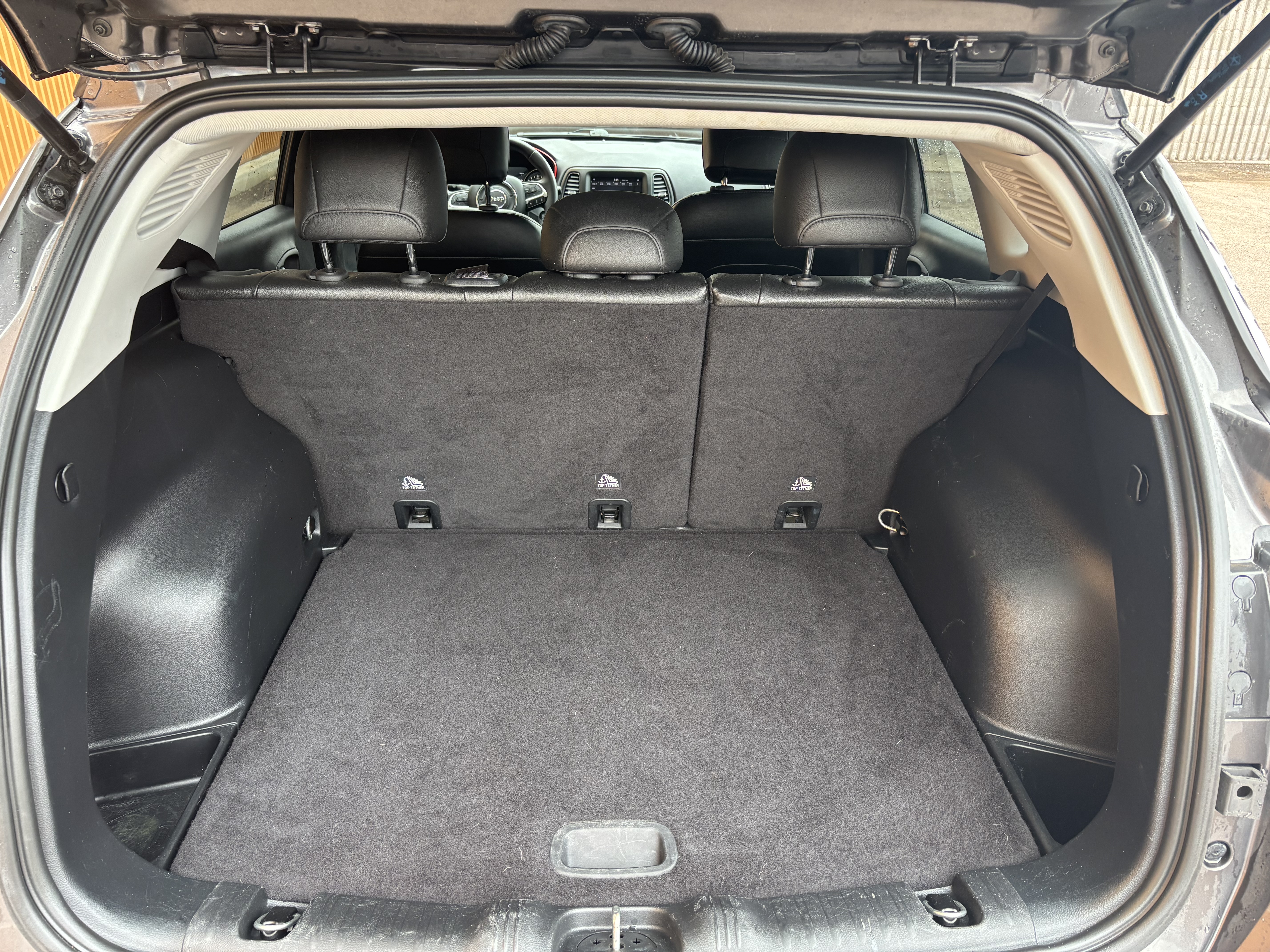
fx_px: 954
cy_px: 476
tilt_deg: -26.1
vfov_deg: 53.1
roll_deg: -0.5
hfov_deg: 67.3
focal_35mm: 26
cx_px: 635
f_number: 1.6
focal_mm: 5.96
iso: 125
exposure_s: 1/120
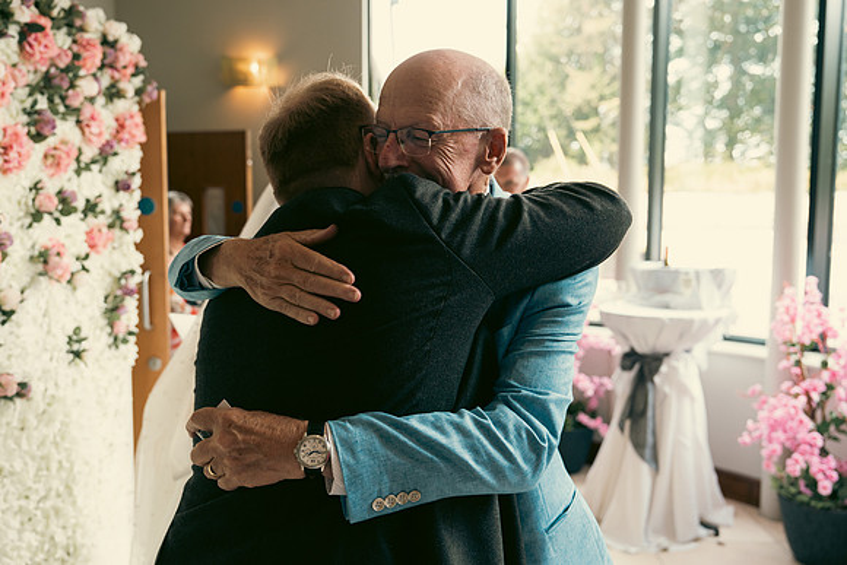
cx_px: 424
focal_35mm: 34
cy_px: 282
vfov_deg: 38.9
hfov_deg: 55.8
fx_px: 800
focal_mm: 34
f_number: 3.5
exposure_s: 1/160
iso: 640
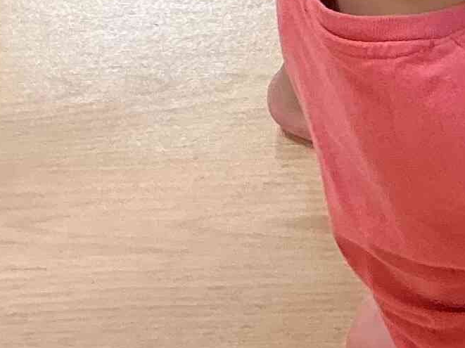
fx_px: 2376
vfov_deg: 7.9
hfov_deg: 10.3
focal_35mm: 177
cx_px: 913
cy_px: -387
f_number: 1.8
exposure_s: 1/100
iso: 64
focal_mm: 3
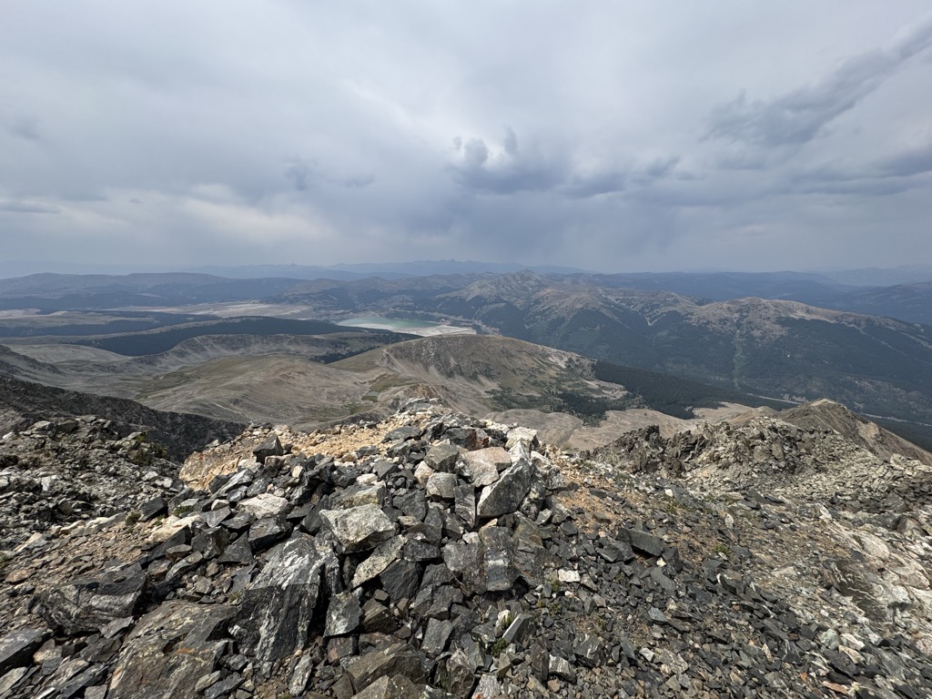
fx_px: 377
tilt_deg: -13.7
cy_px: 350
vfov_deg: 85.7
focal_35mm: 14
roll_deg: +1.2
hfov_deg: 102.1
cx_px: 466
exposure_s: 1/2770
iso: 50
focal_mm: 2.22
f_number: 2.2
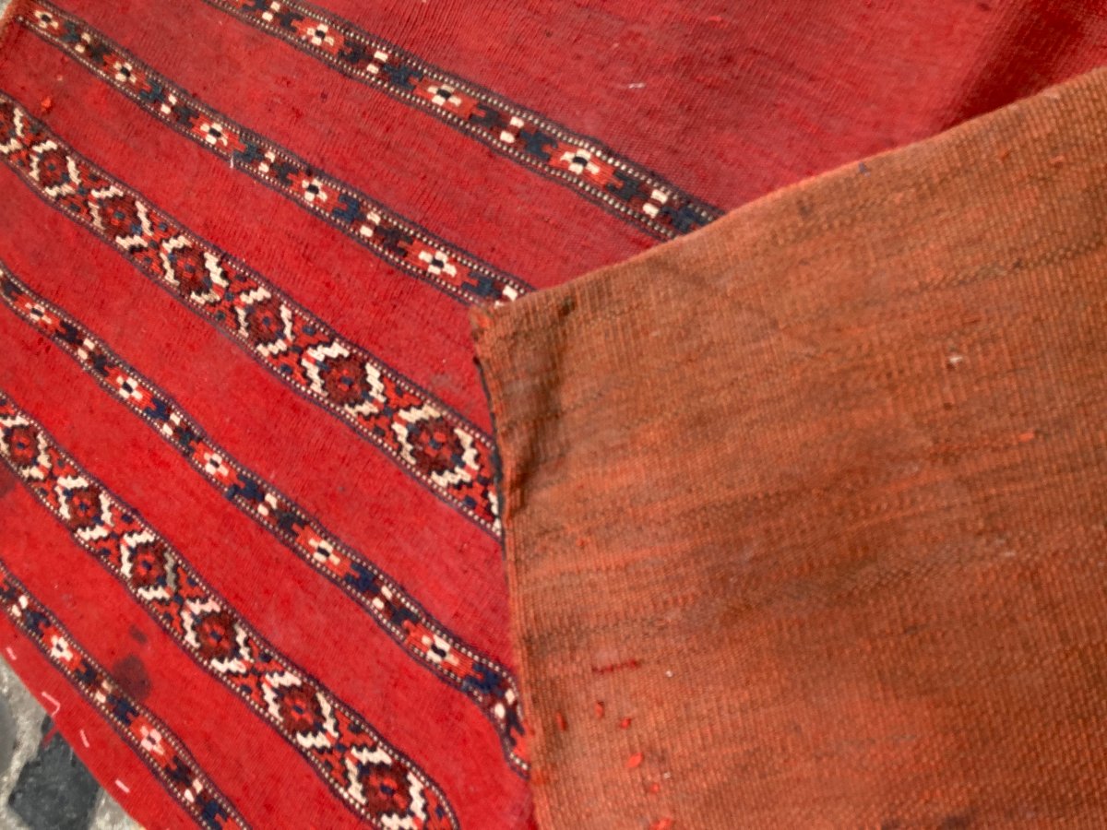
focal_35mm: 28
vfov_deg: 49.7
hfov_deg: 63.4
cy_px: 415
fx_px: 895
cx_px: 554
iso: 80
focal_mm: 3.99
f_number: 1.8
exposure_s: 1/93
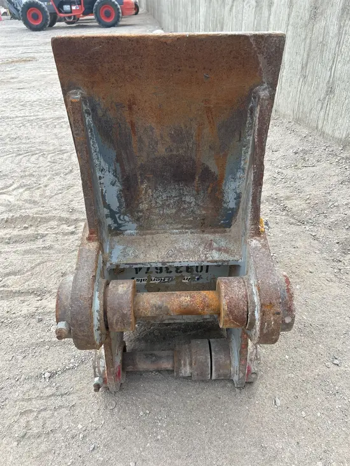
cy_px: 233
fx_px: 350
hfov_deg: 53.1
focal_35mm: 26
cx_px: 175
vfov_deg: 67.3
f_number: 1.5
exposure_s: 1/769
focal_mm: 5.7
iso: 50
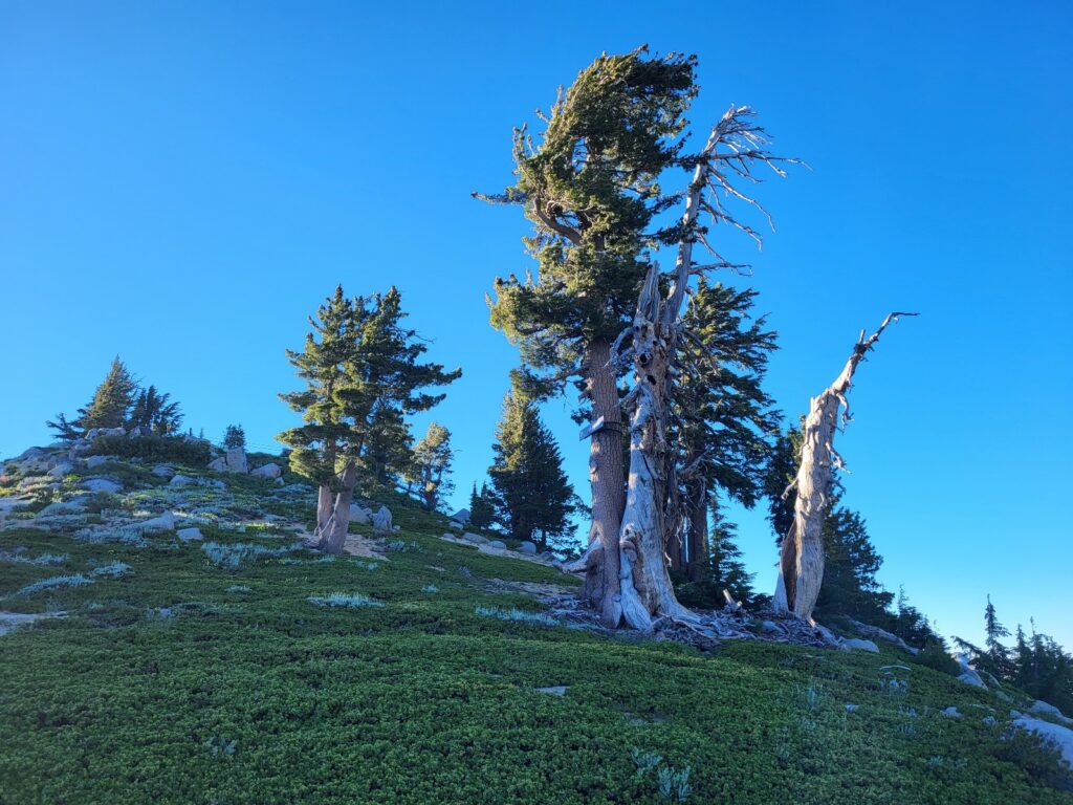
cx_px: 536
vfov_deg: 53.1
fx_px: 806
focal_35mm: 26
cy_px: 402
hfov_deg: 67.3
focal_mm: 5.4
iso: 40
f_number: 1.8
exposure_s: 1/769
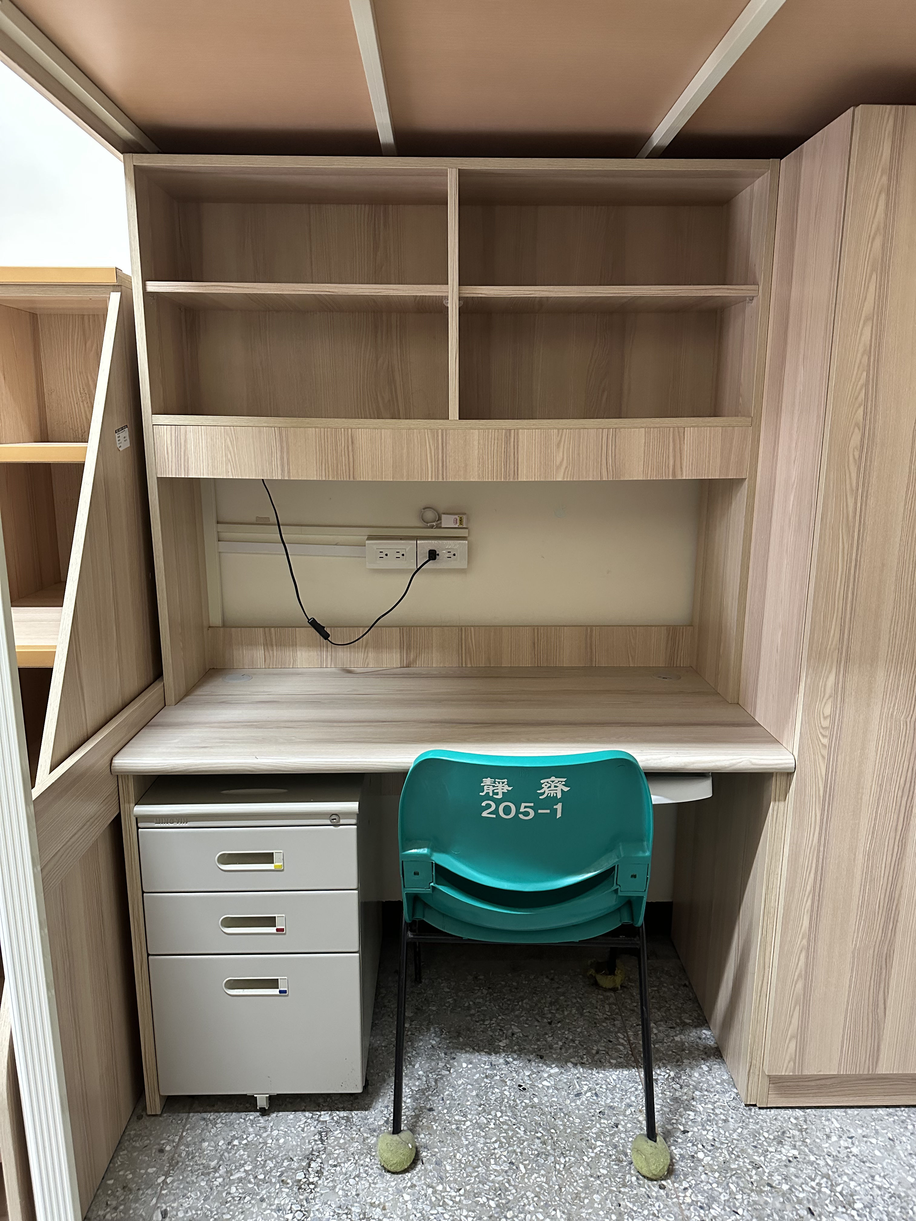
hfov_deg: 56.8
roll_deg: +0.0
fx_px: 847
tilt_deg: -13.7
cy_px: 610
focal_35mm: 24
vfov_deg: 71.6
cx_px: 458
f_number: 1.78
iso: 640
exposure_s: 1/60
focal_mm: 6.86
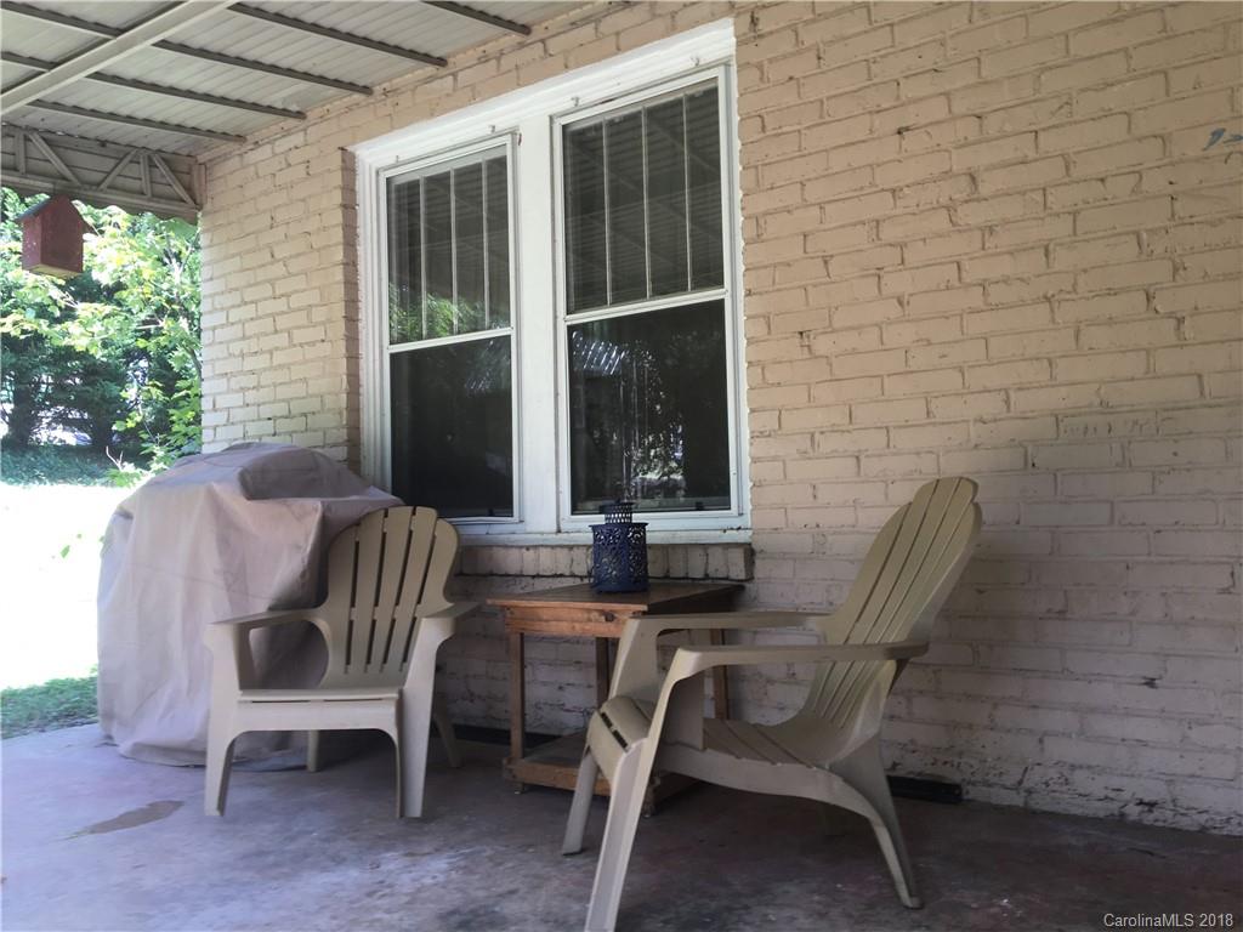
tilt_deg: +1.9
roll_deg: +2.1
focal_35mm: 29
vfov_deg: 48.2
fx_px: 1041
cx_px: 622
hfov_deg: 61.7
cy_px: 466
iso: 25
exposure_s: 1/60
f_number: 2.2
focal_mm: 4.15
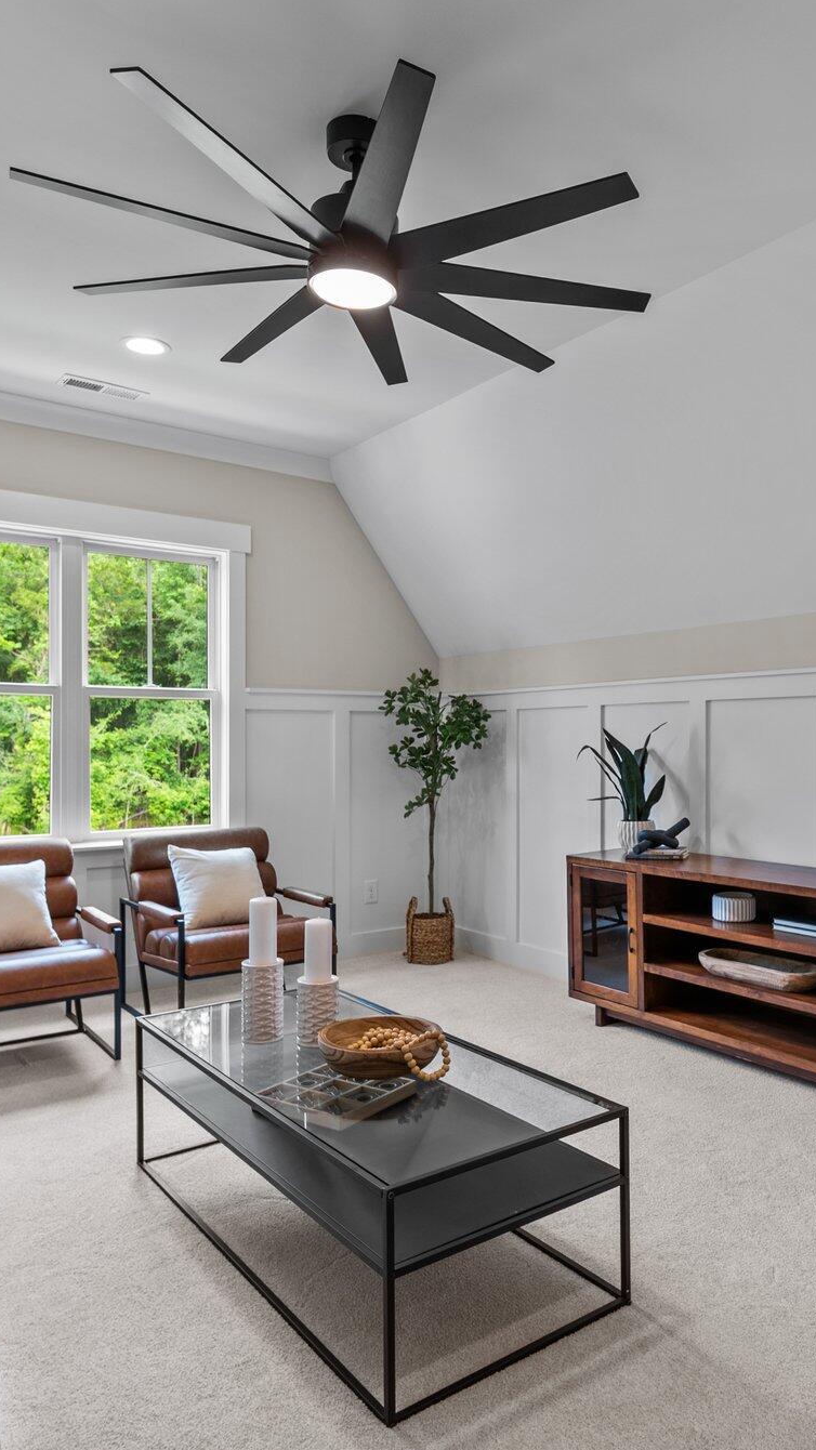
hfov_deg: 47.3
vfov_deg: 76.3
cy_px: 723
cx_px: 509
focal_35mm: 24
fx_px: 923
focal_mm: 15
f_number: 6.3
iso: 400
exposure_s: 1/10
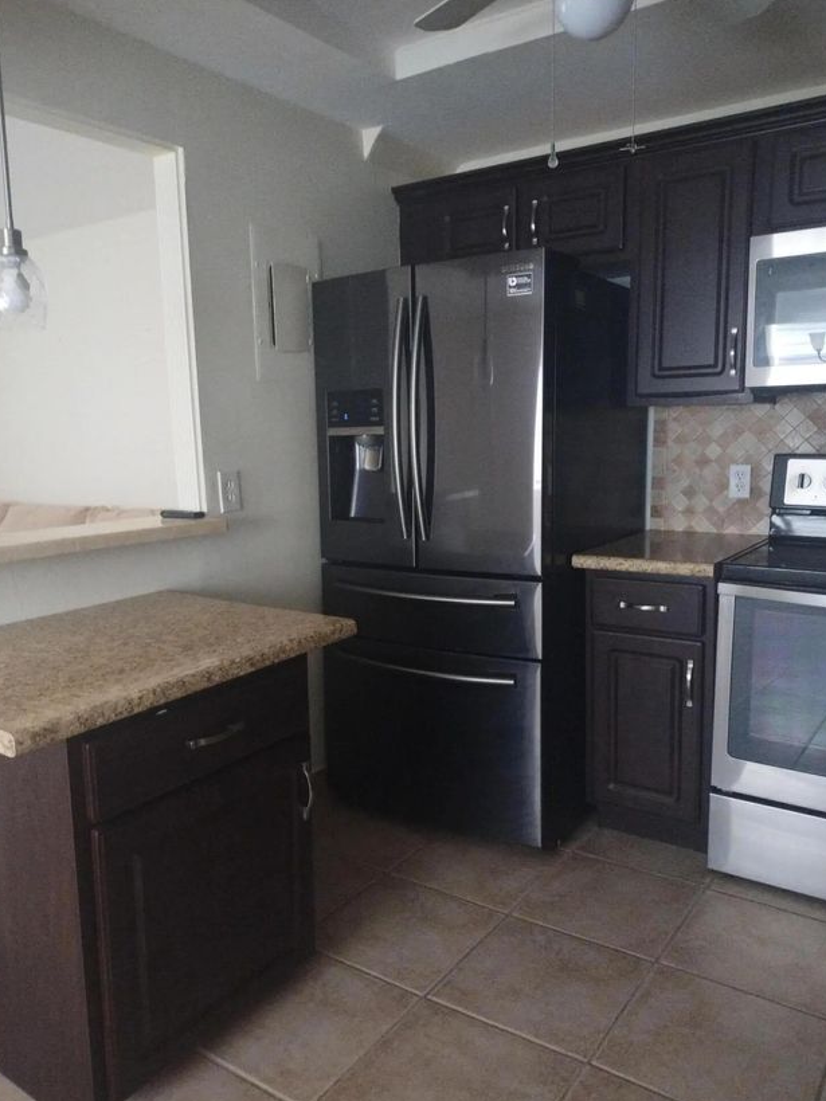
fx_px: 827
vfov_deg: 67.3
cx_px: 414
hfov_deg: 53.1
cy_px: 563
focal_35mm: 26
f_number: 1.7
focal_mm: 4.71
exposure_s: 1/37.9
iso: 400
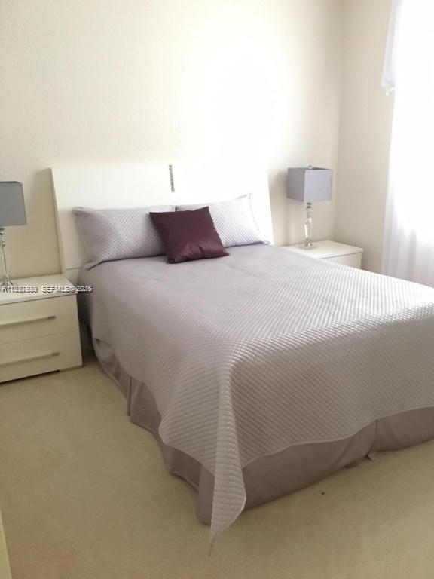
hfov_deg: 48.2
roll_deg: +0.6
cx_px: 217
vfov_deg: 61.7
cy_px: 290
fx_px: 485
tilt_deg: -15.1
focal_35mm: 29
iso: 320
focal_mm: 4.15
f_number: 2.2
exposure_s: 1/15
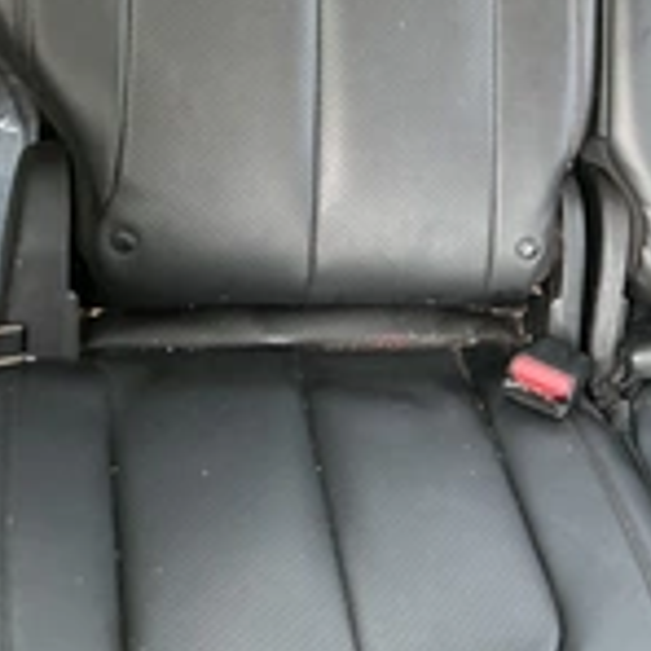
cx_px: 585
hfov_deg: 25.0
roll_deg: -21.4
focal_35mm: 67
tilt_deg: -40.9
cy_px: 224
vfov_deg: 25.6
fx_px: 1426
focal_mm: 3
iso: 200
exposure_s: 1/60
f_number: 1.8
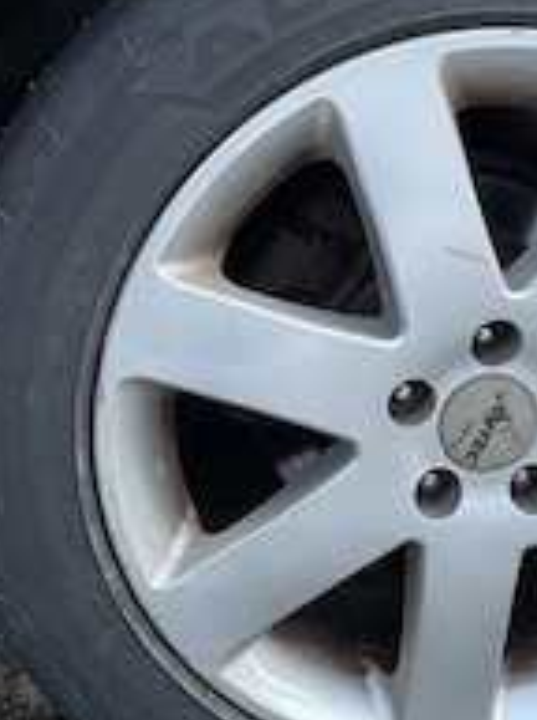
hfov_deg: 26.5
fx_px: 1121
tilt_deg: -22.2
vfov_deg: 35.6
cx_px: 414
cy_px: 366
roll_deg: +7.5
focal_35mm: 54
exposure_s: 1/60
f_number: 1.6
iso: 160
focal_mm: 4.2
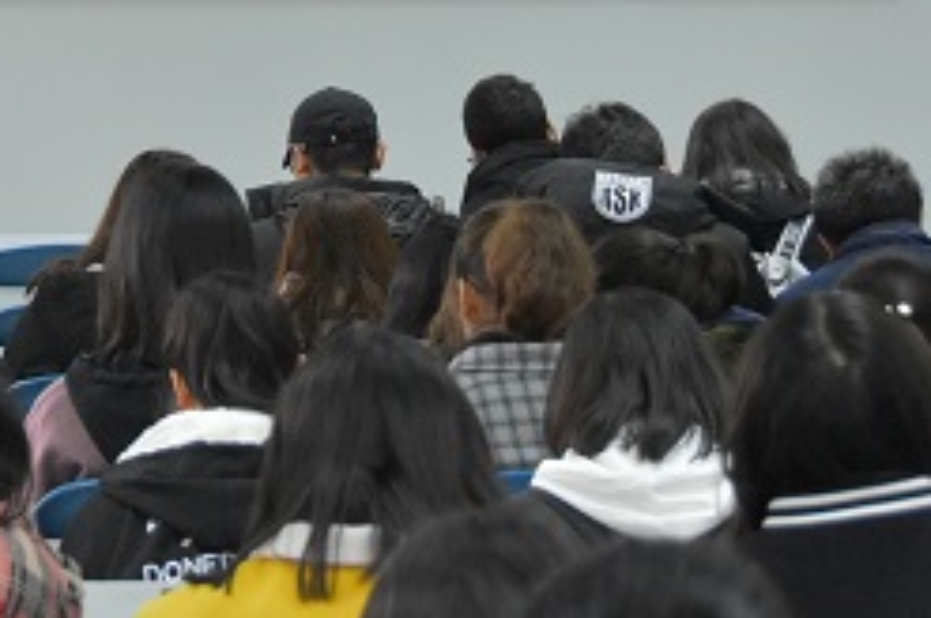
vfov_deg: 8.2
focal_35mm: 167
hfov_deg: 12.2
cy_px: 21
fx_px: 4313
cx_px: 4
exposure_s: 1/100
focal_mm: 55
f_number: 5.6
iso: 5000
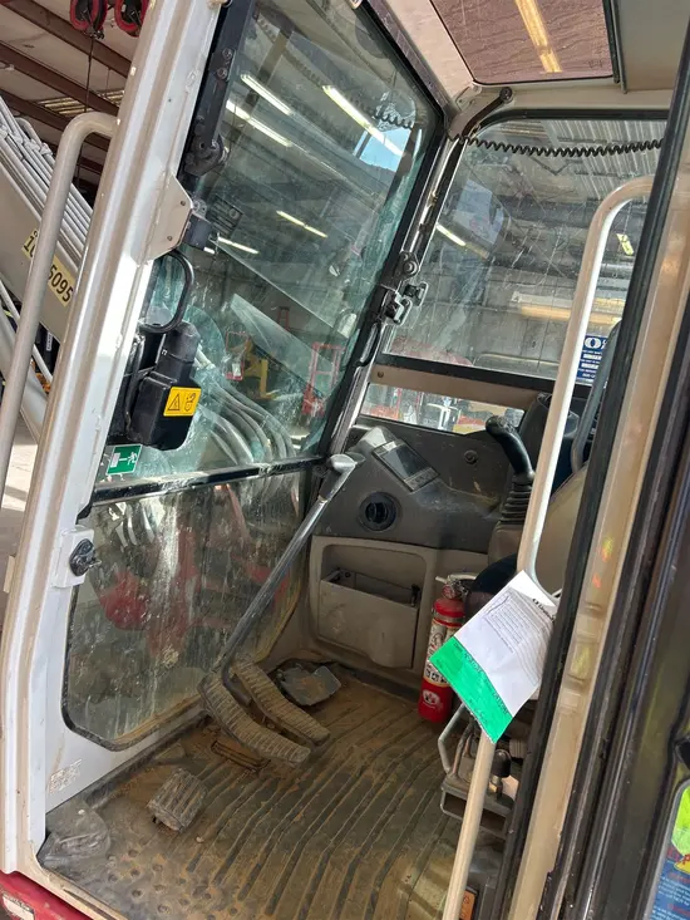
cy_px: 460
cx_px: 345
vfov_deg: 67.3
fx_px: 691
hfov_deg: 53.1
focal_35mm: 26
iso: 40
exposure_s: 1/140
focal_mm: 5.7
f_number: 1.5
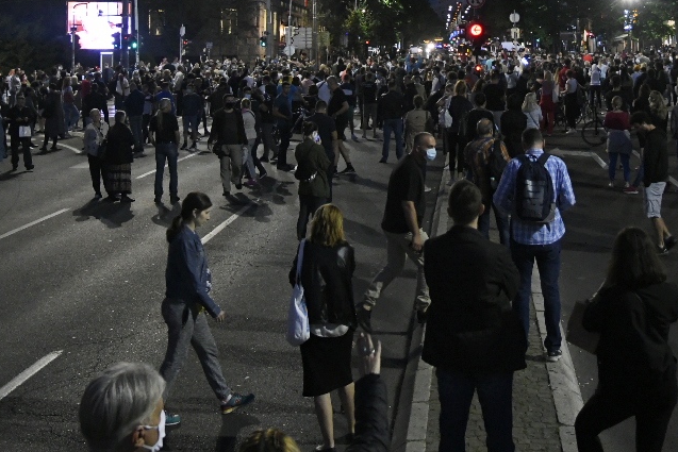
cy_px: -61
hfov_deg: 32.4
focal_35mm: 61
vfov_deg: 21.0
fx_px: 1149
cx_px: 482
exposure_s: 1/100
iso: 4000
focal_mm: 24
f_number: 4
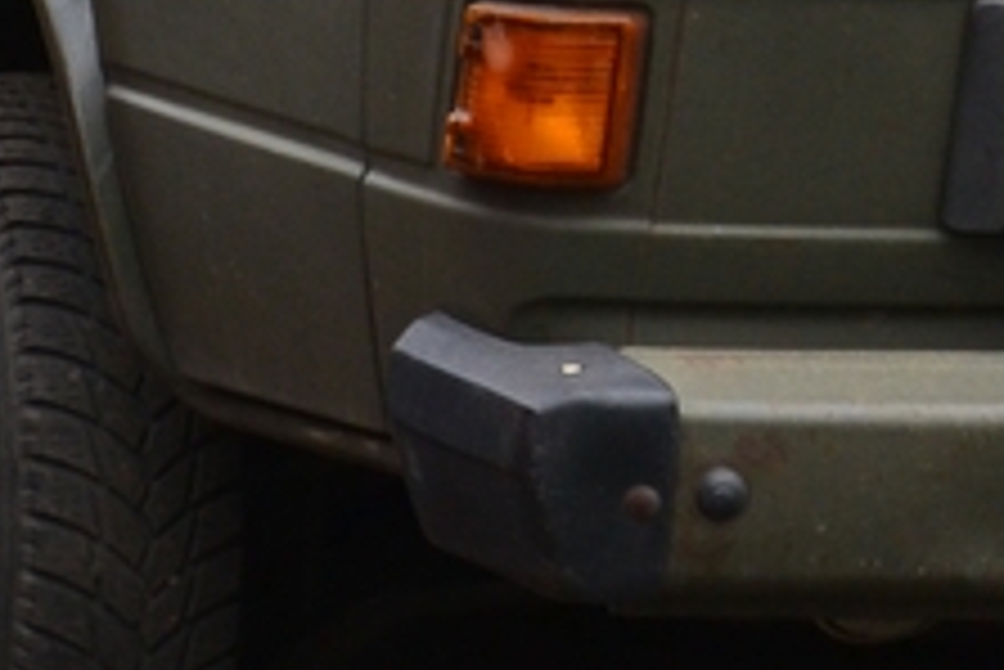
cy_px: -688
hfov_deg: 9.1
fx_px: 6307
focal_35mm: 226
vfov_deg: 5.9
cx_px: 869
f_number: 10
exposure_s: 1/200
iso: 400
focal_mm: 28
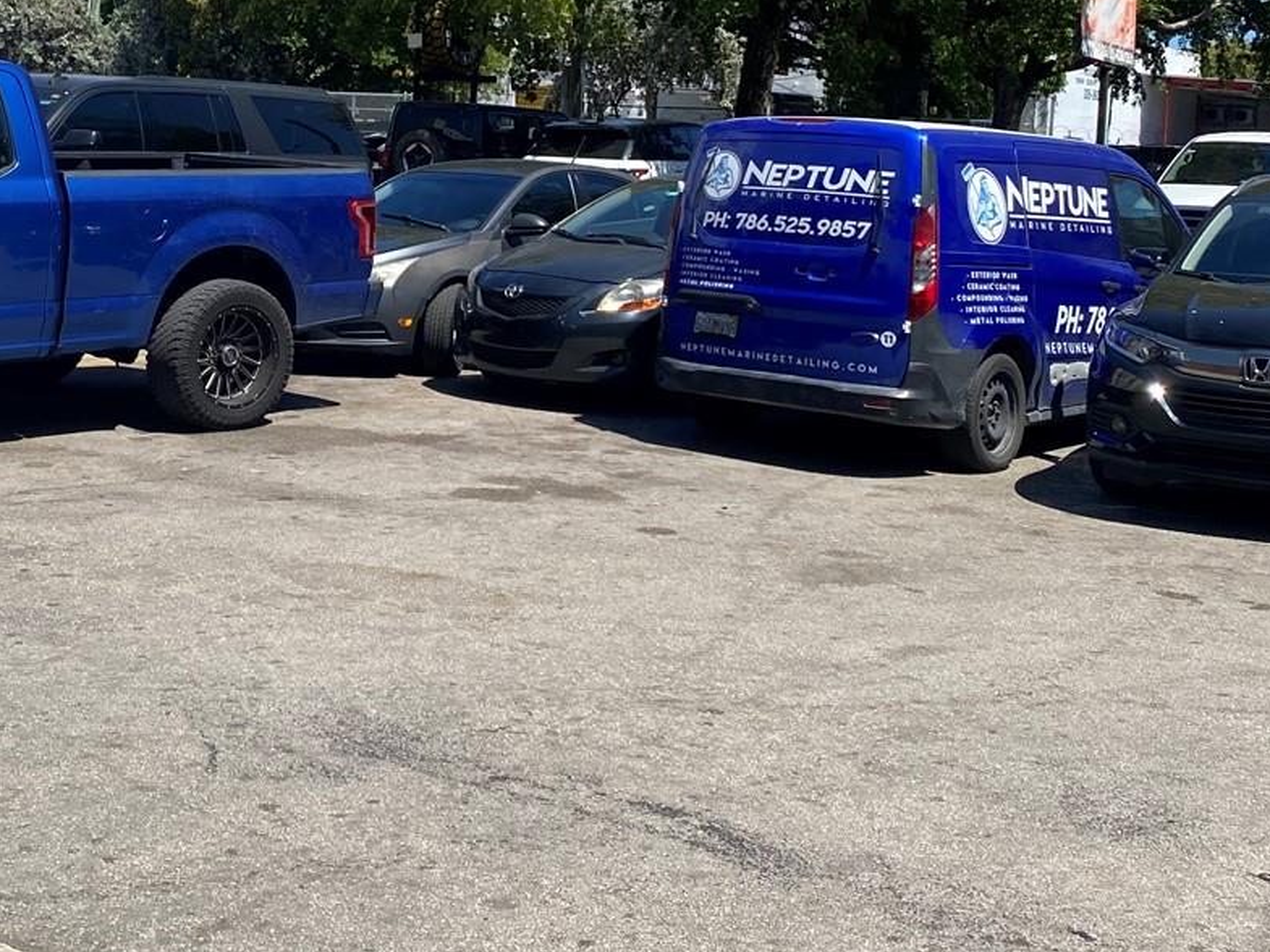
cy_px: 181
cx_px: 514
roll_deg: -3.4
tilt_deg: -3.4
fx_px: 1945
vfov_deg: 27.0
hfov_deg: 36.0
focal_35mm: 53
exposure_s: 1/2410
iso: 32
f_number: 1.8
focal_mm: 4.25
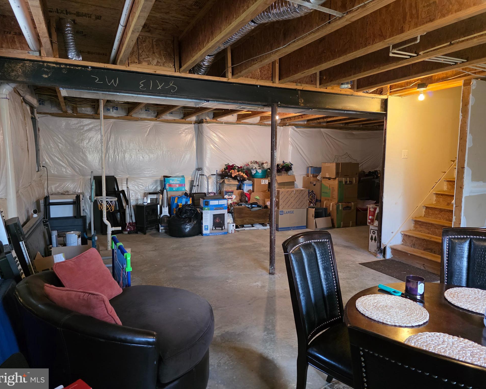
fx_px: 345
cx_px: 245
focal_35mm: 24
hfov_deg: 70.3
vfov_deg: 58.8
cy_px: 194
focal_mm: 6.3
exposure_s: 1/120
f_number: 1.7
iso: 1000
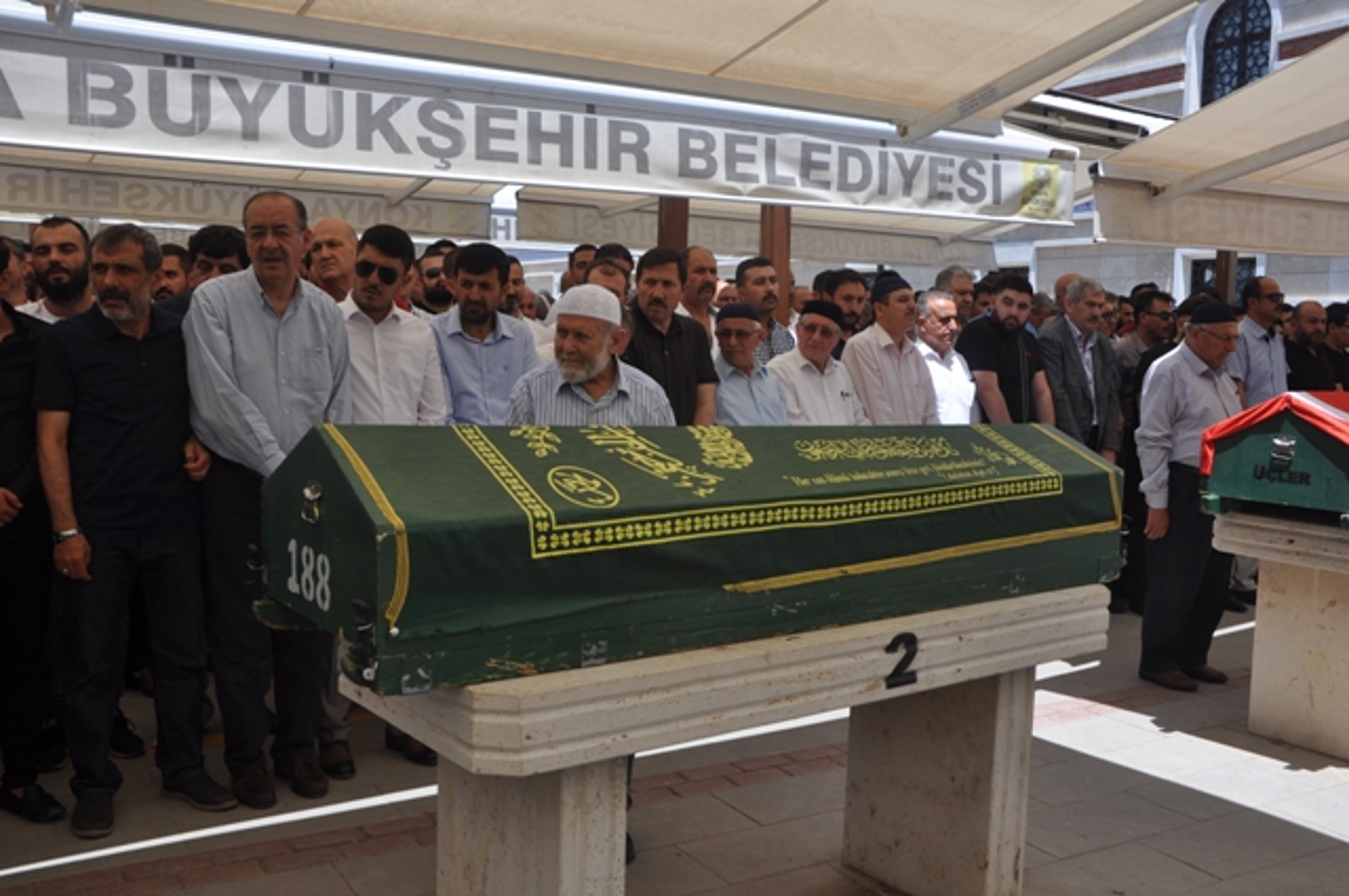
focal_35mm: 36
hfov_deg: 53.2
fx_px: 1347
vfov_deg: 36.8
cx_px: 674
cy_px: 448
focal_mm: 24
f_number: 8
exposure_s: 1/250
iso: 200
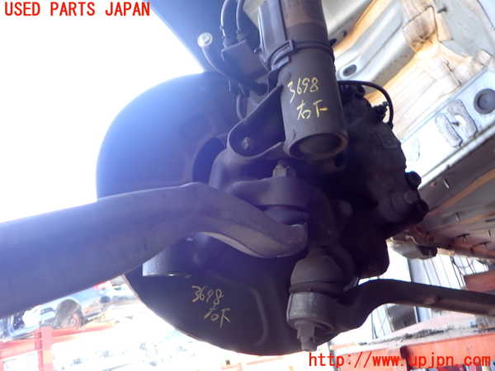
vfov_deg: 46.8
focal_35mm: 30
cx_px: 248
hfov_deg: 60.0
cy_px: 186
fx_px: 429
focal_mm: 5.4
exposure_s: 1/80
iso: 200
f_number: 2.3
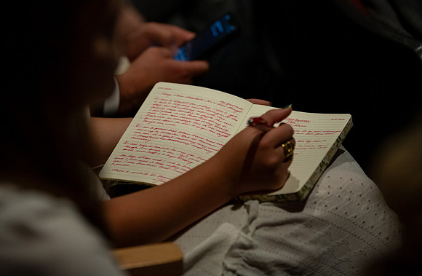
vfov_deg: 9.6
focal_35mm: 141
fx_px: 1644
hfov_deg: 14.6
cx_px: 215
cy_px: 130
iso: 2000
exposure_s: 1/125
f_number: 2.8
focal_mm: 135
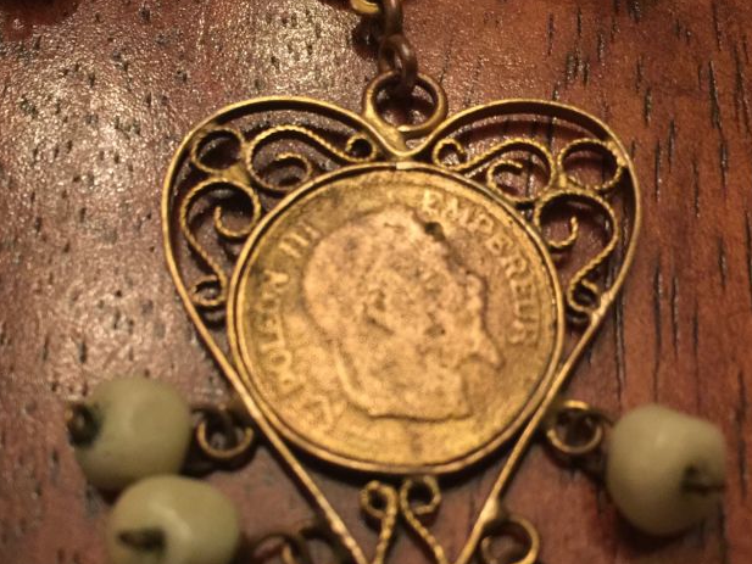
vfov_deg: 30.9
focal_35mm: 47
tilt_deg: -64.4
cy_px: 313
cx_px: 372
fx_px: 1021
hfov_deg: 40.4
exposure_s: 1/15
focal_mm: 4.15
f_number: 2.2
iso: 125
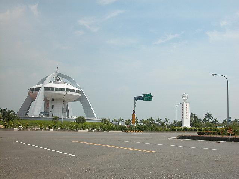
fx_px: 262
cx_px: 120
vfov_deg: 37.7
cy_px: 90
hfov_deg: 49.0
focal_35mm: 38
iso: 100
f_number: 7
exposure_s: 1/541
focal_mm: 9.7
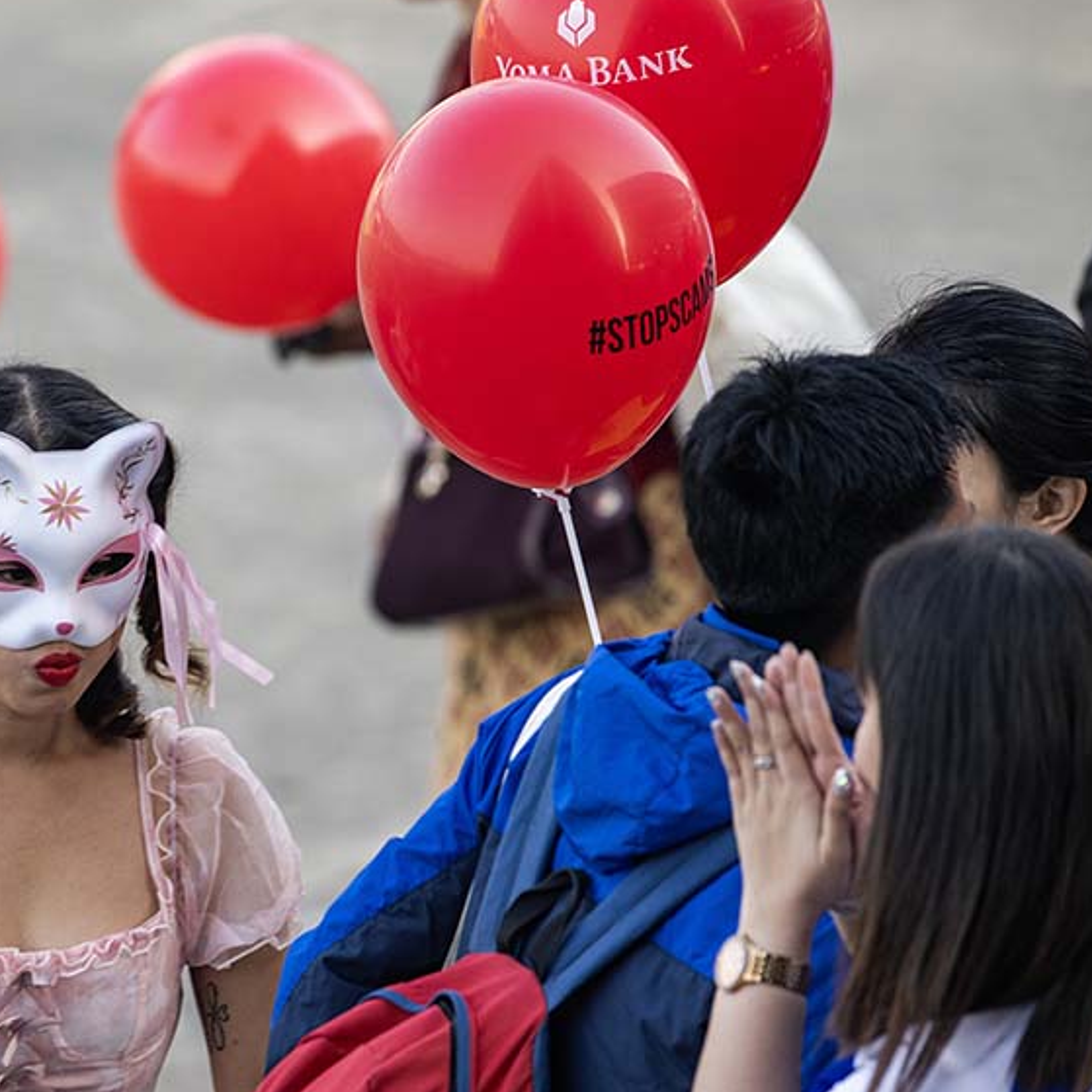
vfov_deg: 3.0
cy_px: 598
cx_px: 207
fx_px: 20843
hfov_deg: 3.0
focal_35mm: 584
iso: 220
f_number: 4.5
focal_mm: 400
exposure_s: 1/250
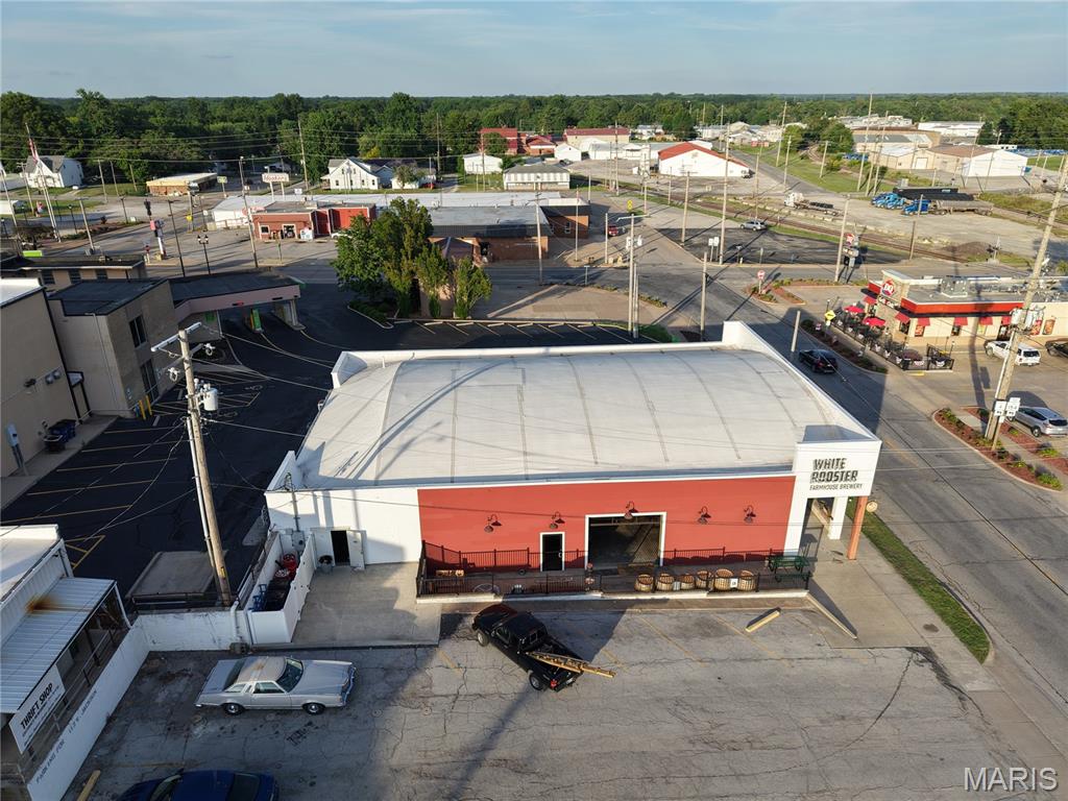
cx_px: 534
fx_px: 740
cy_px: 400
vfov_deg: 56.8
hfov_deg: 71.6
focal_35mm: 24
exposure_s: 1/2500
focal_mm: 8.67
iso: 190
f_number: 1.8
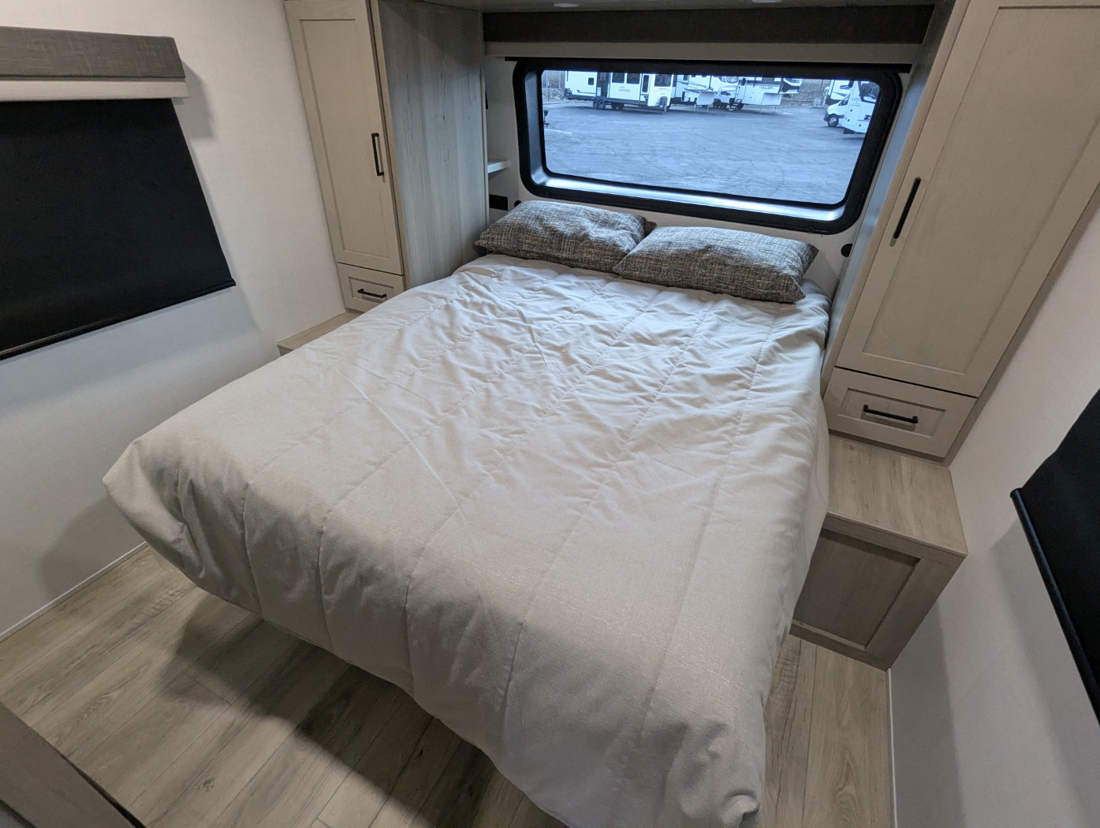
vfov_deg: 78.2
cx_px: 550
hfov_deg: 94.4
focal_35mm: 16
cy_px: 414
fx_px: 509
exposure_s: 1/78.8
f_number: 2.2
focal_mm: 2.35
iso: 356
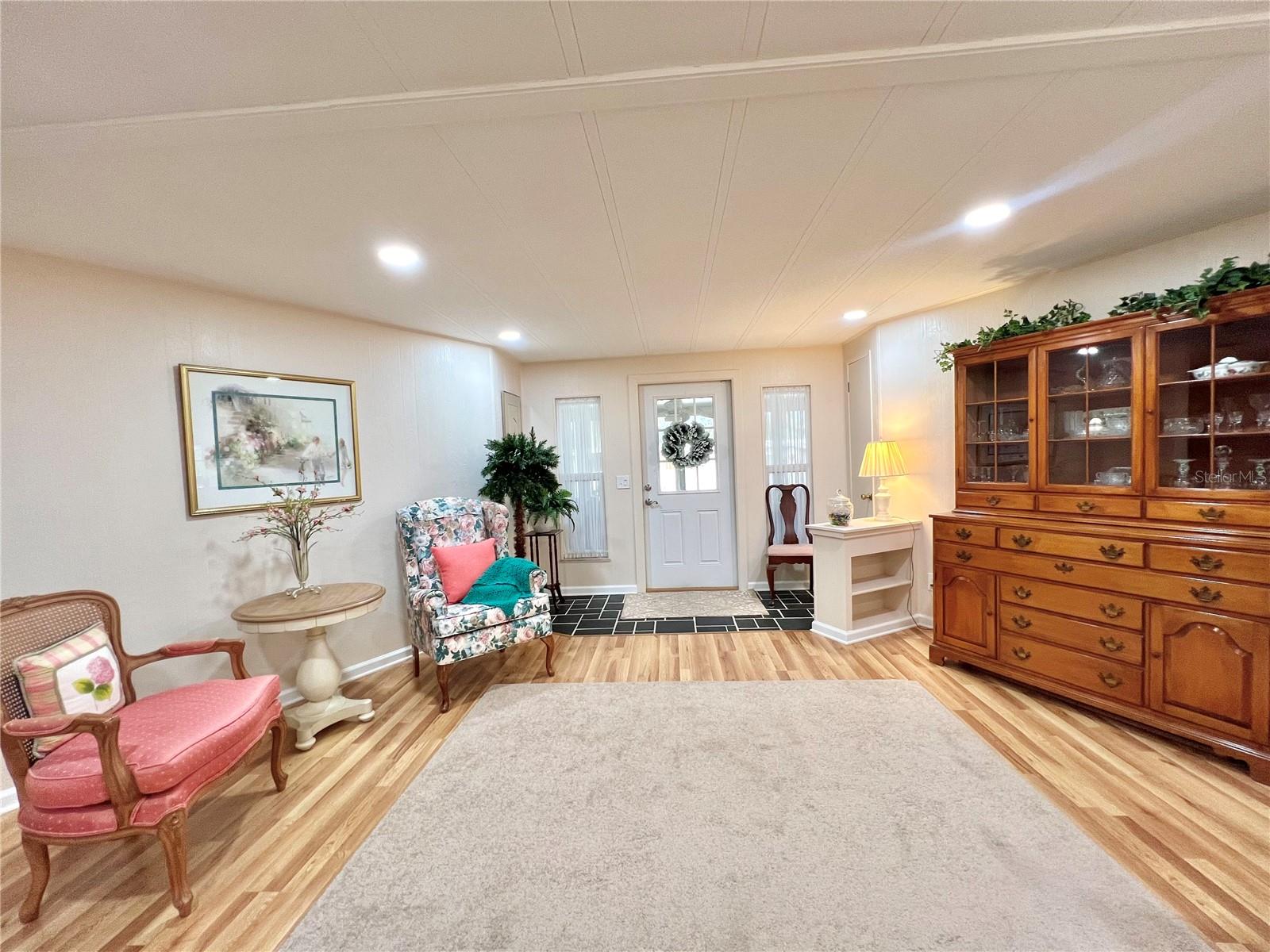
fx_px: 477
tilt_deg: -2.9
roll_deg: +2.7
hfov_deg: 106.2
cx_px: 635
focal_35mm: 13
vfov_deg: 89.9
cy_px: 476
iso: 160
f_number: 1.8
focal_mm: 1.57
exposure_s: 1/120
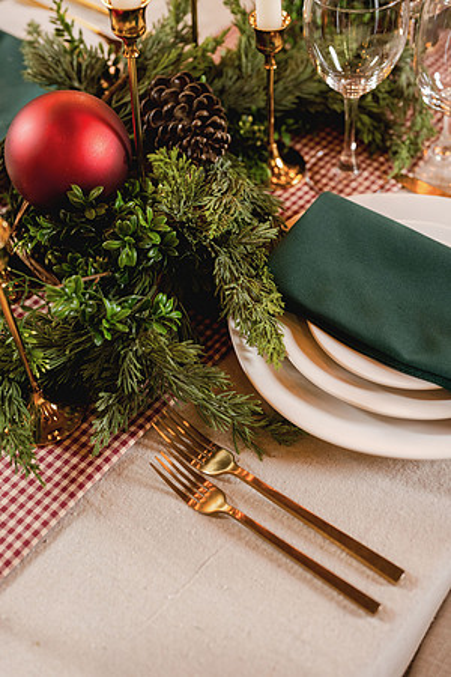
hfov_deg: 27.0
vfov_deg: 39.6
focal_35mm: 50
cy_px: 338
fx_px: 940
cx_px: 226
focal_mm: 50
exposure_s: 1/80
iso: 400
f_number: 3.2
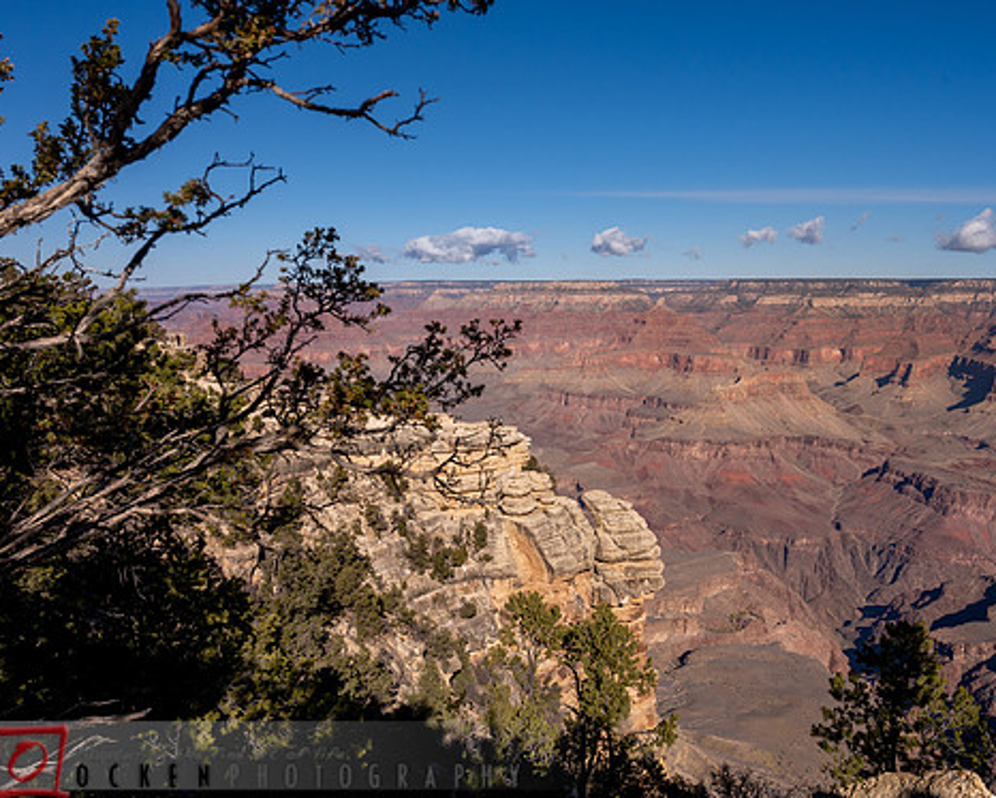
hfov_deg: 58.5
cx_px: 569
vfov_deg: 48.5
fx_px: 885
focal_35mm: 30
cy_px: 393
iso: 400
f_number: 8
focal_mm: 24
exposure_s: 1/1600
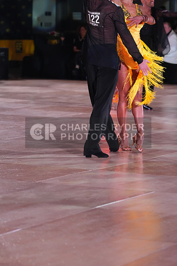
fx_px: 1223
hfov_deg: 8.3
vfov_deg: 12.4
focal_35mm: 166
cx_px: 88
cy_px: 133
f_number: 5.6
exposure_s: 1/250
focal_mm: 166
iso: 5000
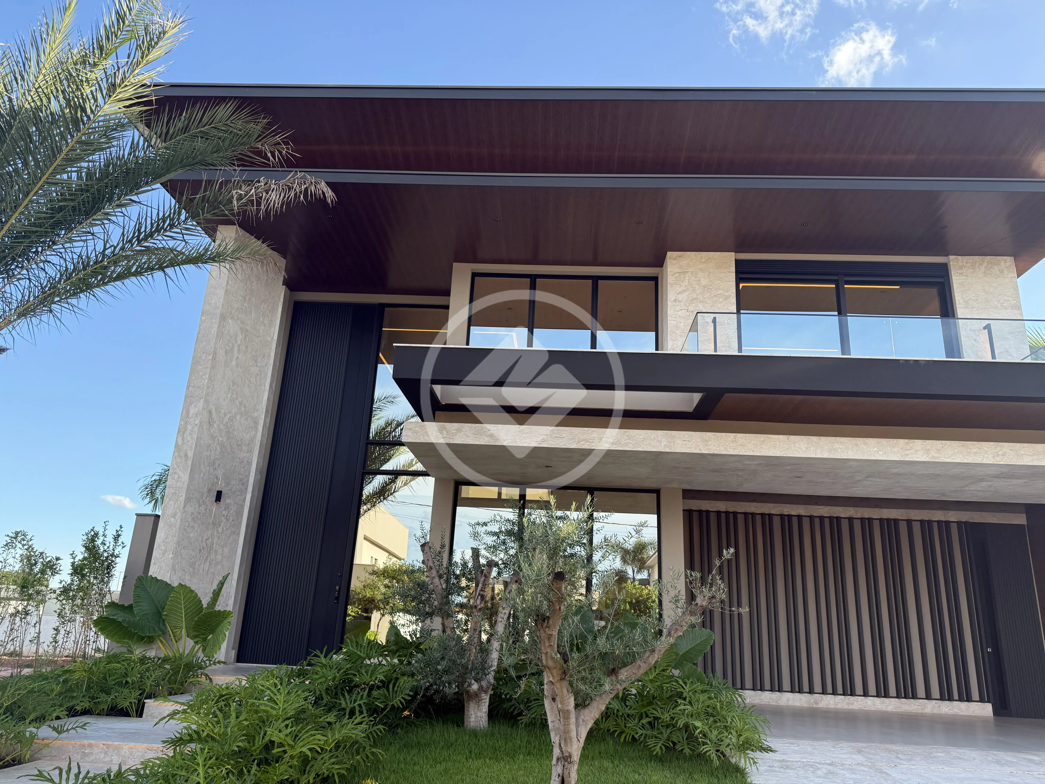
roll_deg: -3.0
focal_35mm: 24
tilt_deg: +17.9
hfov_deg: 71.6
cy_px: 392
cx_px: 522
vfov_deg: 56.8
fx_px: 725
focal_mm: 6.76
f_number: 1.78
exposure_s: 1/1314
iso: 100
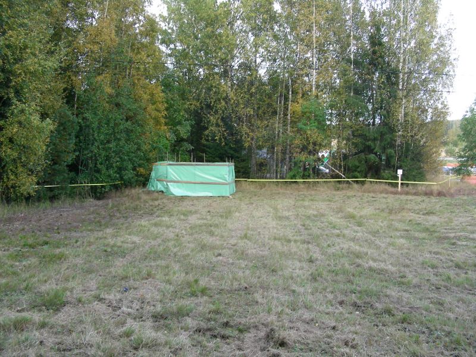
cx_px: 238
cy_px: 178
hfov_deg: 49.0
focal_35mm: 38
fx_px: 523
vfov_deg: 37.7
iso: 50
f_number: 3.5
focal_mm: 6.3
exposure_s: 1/41.4
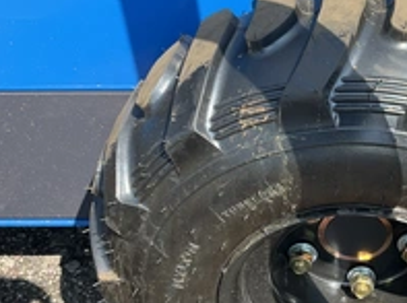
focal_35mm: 59
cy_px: 177
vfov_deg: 24.7
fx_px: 692
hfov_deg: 31.3
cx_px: 362
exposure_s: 1/545
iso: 25
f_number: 1.8
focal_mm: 3
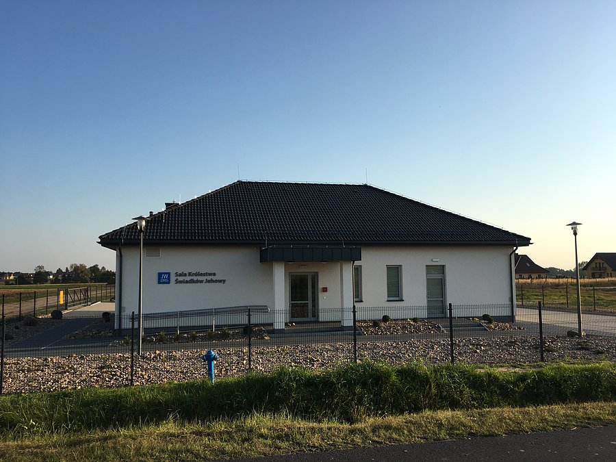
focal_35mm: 29
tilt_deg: +4.8
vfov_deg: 48.2
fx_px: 516
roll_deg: +0.5
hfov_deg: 61.7
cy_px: 231
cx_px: 308
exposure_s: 1/1012
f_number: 2.2
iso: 25
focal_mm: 4.15
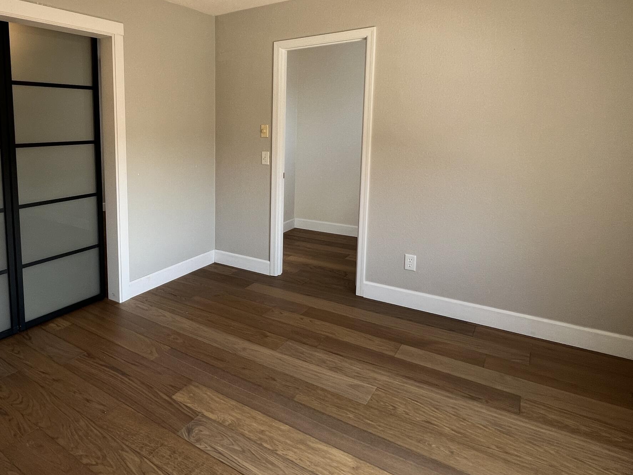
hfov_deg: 72.2
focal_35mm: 22
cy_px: 177
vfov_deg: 60.3
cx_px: 176
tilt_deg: -6.7
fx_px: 402
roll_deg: +0.5
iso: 64
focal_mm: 1.57
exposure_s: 1/99
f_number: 1.8
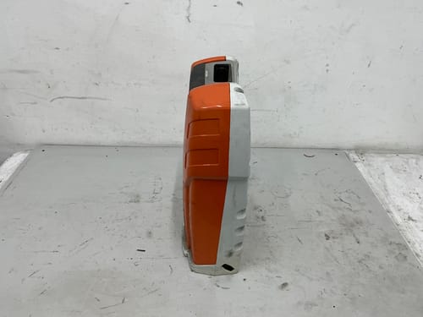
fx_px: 342
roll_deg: -1.5
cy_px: 158
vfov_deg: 49.7
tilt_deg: -30.9
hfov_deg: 63.4
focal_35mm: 28
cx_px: 212
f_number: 1.8
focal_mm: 3
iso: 64
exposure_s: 1/100
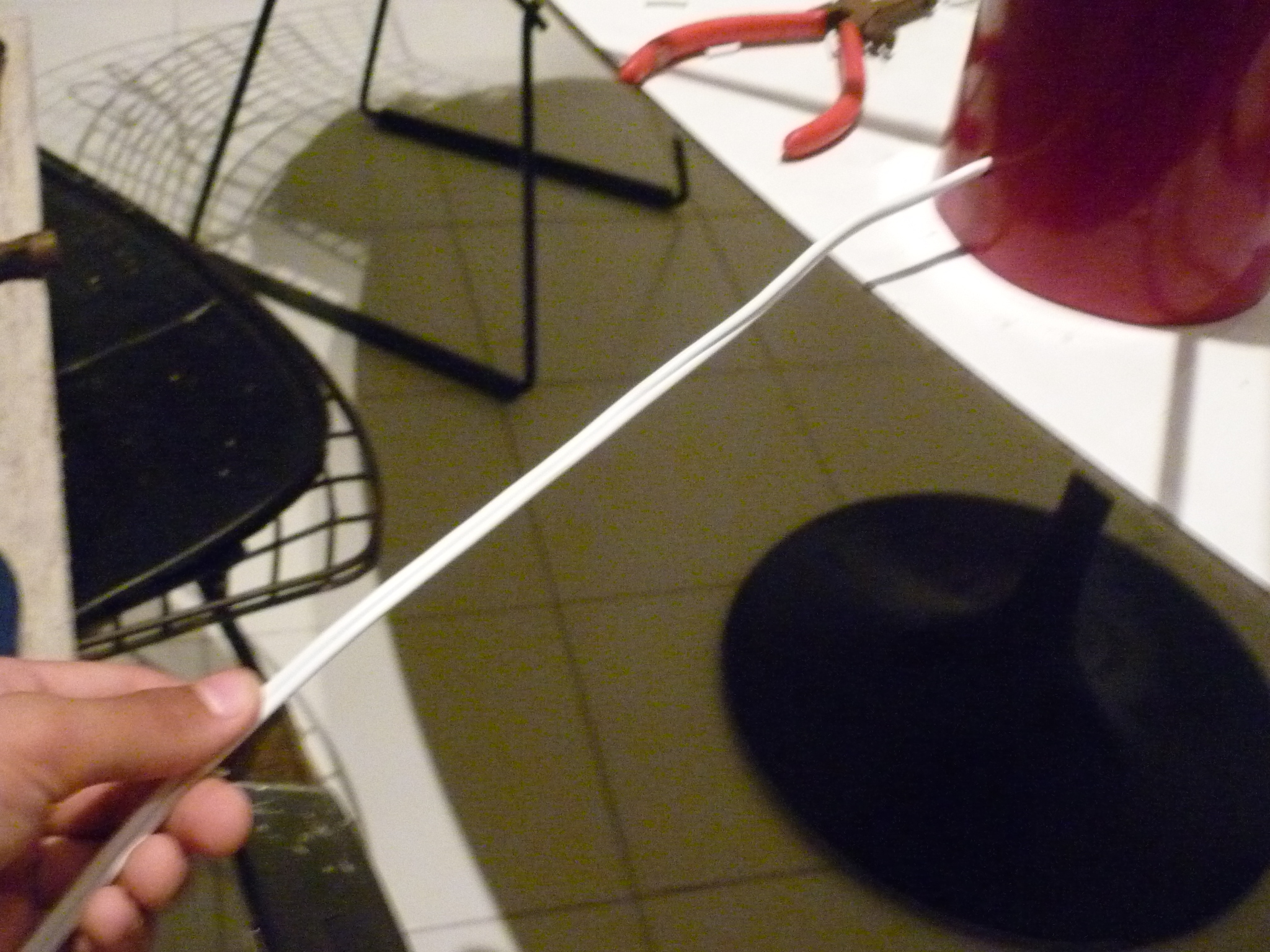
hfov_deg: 47.9
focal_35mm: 39
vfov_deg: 36.8
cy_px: 476
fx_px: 1431
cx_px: 635
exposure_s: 1/25
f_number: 2.8
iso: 800
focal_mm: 5.5
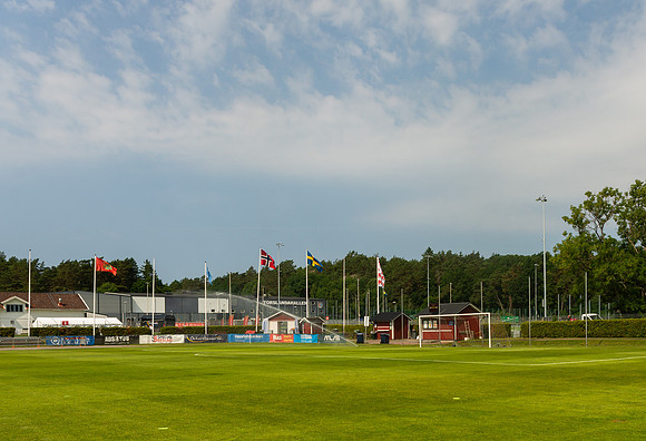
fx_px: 667
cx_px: 402
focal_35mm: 37
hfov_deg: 51.2
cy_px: 333
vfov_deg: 35.7
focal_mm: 24
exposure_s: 1/1250
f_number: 5
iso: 125
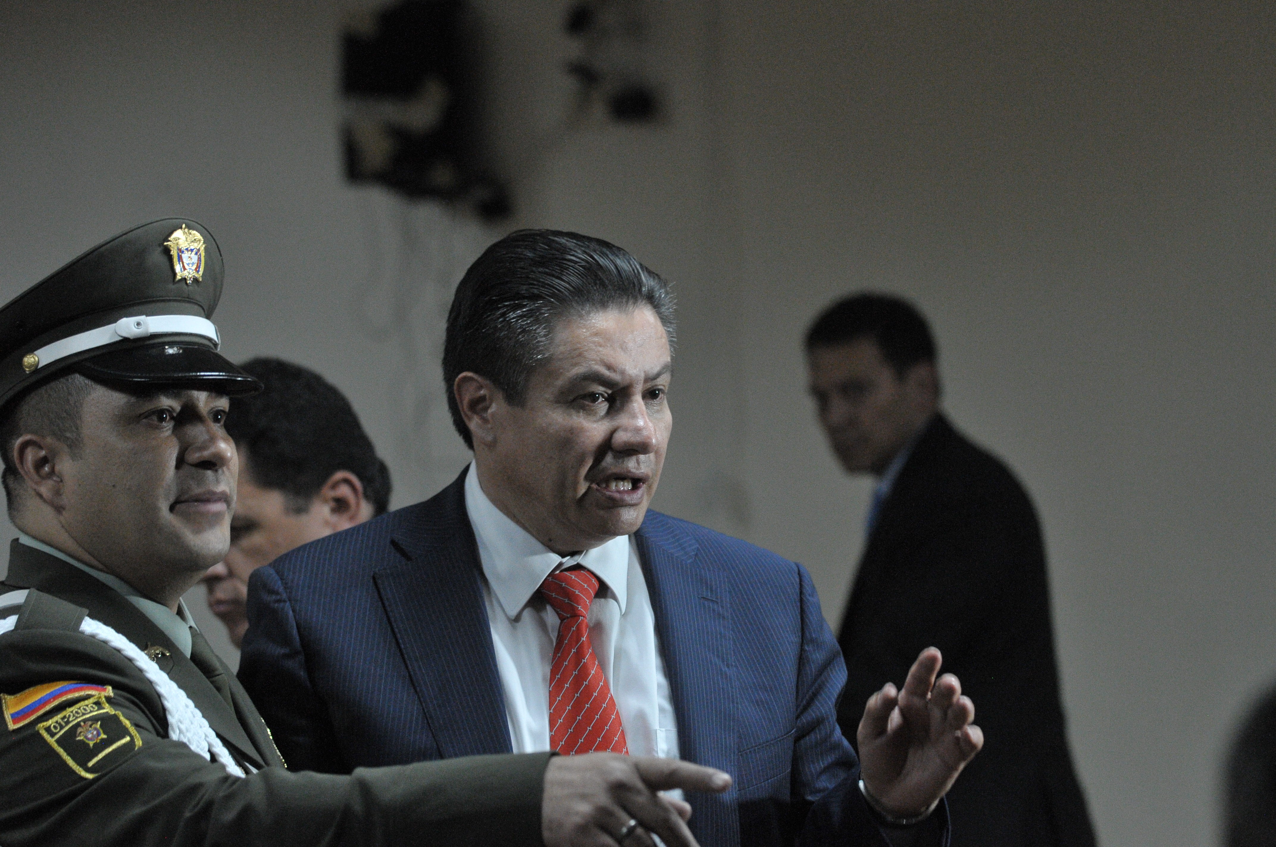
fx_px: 5416
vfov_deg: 8.9
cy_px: 424
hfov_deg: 13.4
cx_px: 638
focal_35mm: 153
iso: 1600
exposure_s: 1/100
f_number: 2.8
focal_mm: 102
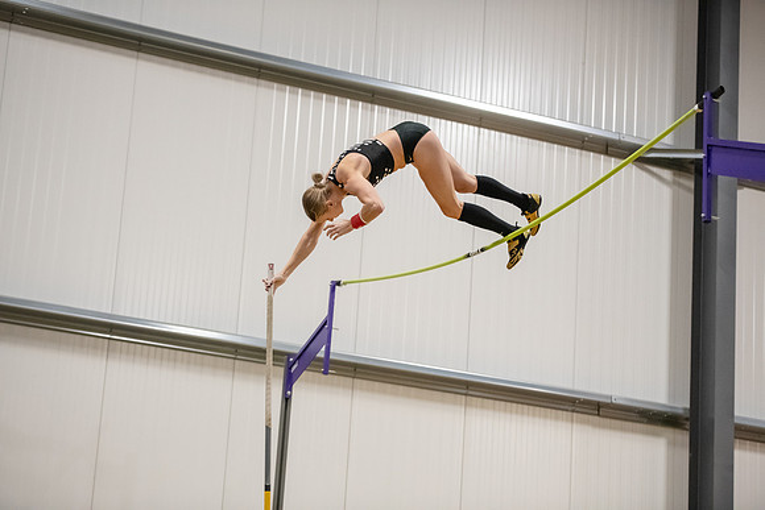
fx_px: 1955
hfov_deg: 22.1
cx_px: 382
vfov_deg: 14.9
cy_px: 255
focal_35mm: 92
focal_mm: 92
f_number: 2.8
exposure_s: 1/800
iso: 6400
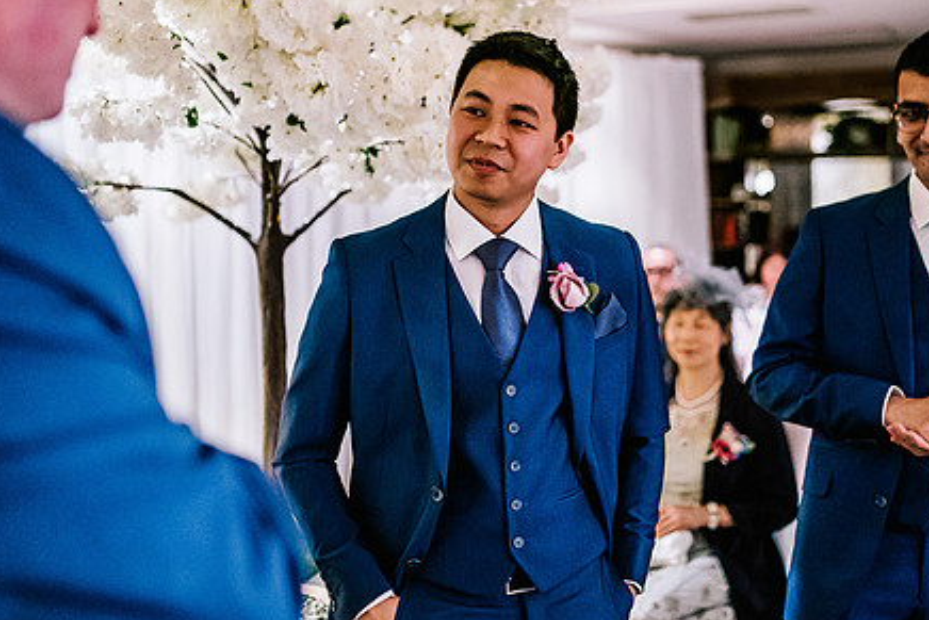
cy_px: 218
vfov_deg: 28.0
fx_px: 1239
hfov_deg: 41.1
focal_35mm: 48
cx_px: 503
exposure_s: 1/250
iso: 4000
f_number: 1.4
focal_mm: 35
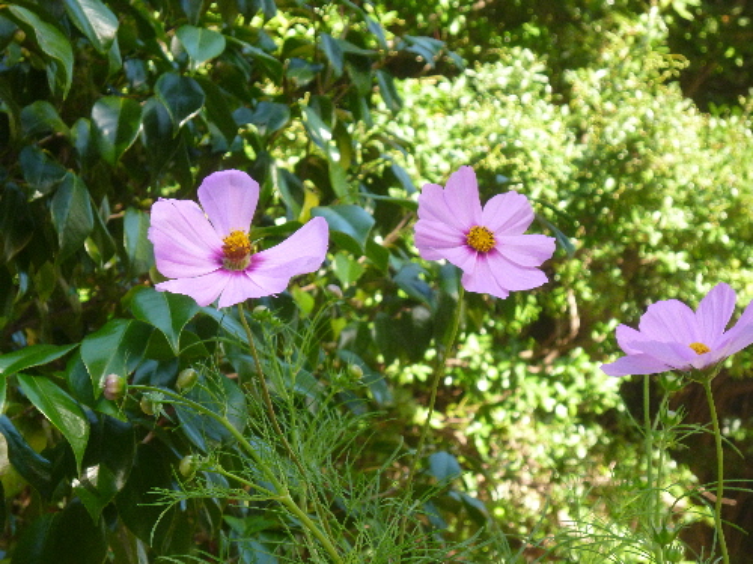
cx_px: 376
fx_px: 1740
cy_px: 282
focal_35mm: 80
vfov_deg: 18.4
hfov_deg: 24.4
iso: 320
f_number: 4.6
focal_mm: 14.3
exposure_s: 1/200
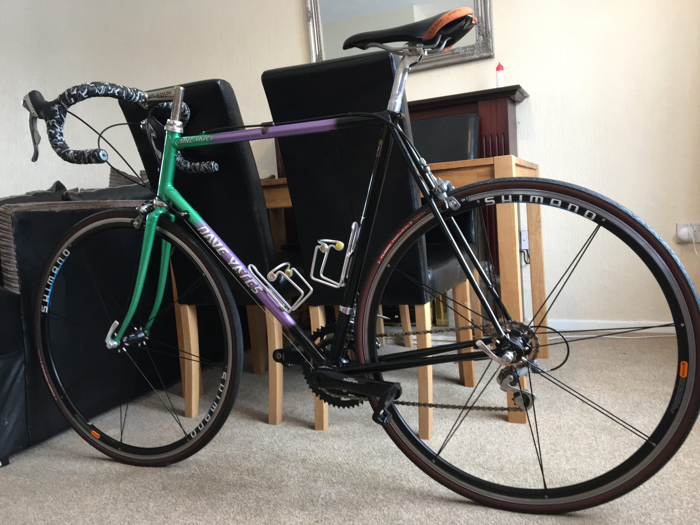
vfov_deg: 48.2
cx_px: 350
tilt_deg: -5.1
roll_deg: +3.9
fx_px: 586
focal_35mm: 29
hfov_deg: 61.7
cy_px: 262
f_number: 2.2
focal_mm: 4.15
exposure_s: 1/33
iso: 125
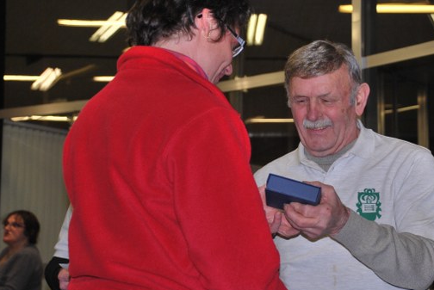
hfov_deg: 20.6
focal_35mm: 99
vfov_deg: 13.8
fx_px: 1195
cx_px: 251
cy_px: 115
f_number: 5
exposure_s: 1/60
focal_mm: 52
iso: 200
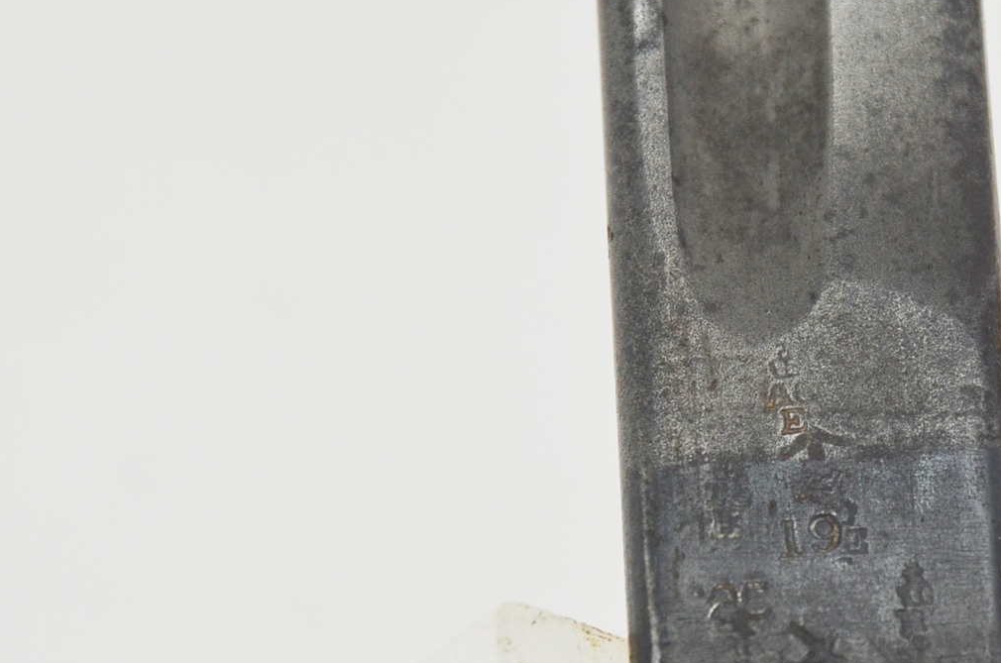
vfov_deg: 2.8
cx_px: 838
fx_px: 13714
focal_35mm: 494
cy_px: 494
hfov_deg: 4.2
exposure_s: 1/250
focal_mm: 135
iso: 560
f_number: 5.6
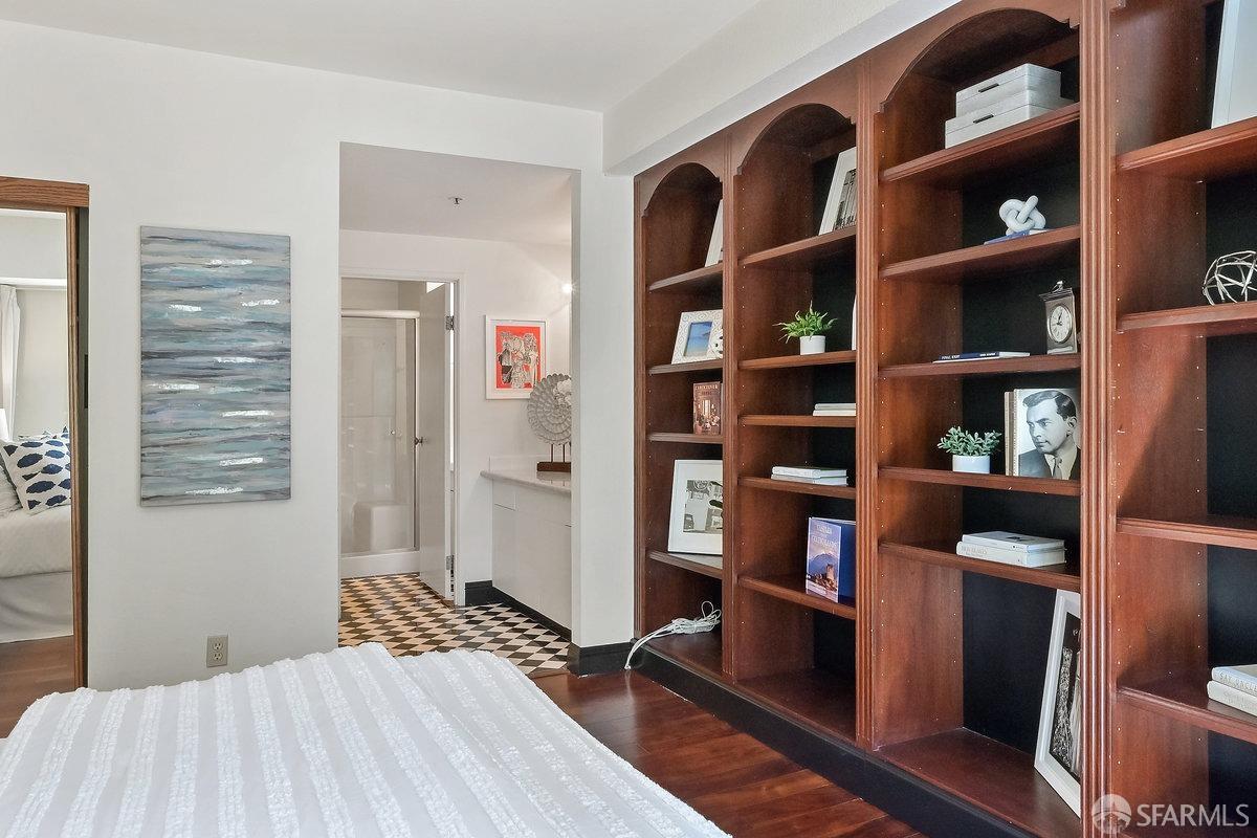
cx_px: 628
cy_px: 419
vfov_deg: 53.1
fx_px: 838
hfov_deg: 73.7
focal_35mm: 24
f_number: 11
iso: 800
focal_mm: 16
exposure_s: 1/15
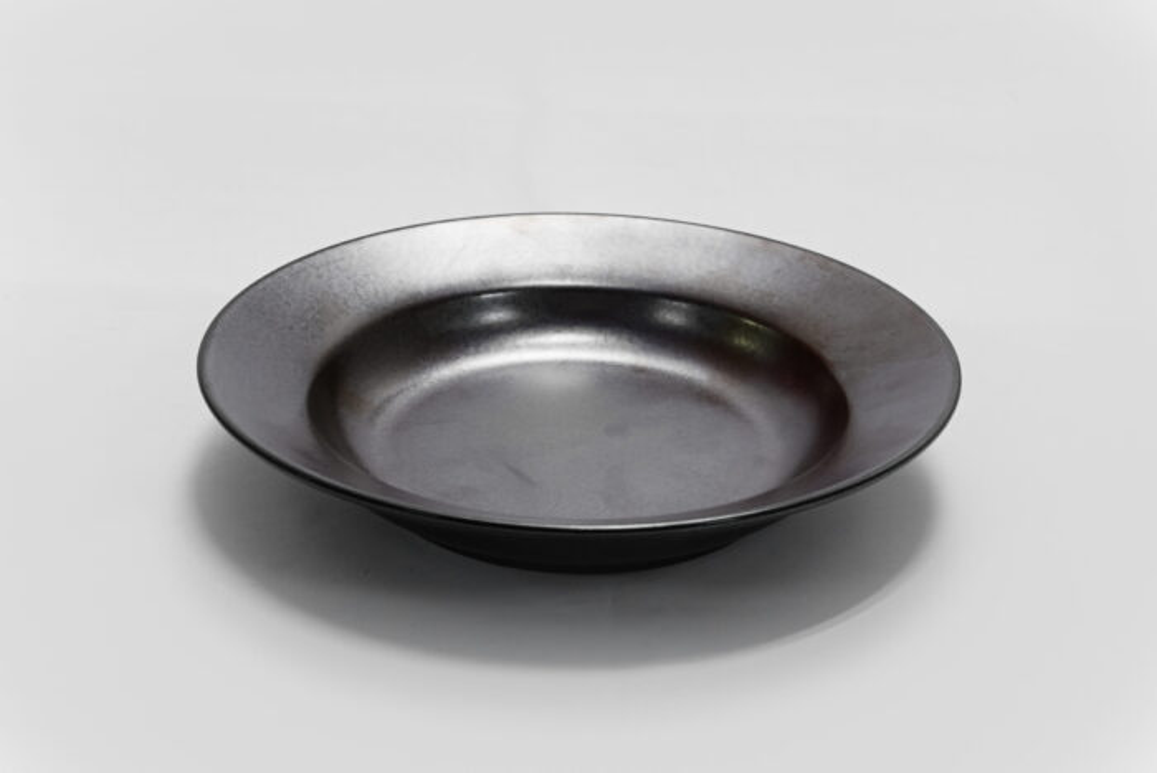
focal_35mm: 70
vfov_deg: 19.5
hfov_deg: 28.8
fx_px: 2252
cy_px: 386
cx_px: 578
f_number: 13
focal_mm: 70
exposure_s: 1/100
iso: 3200
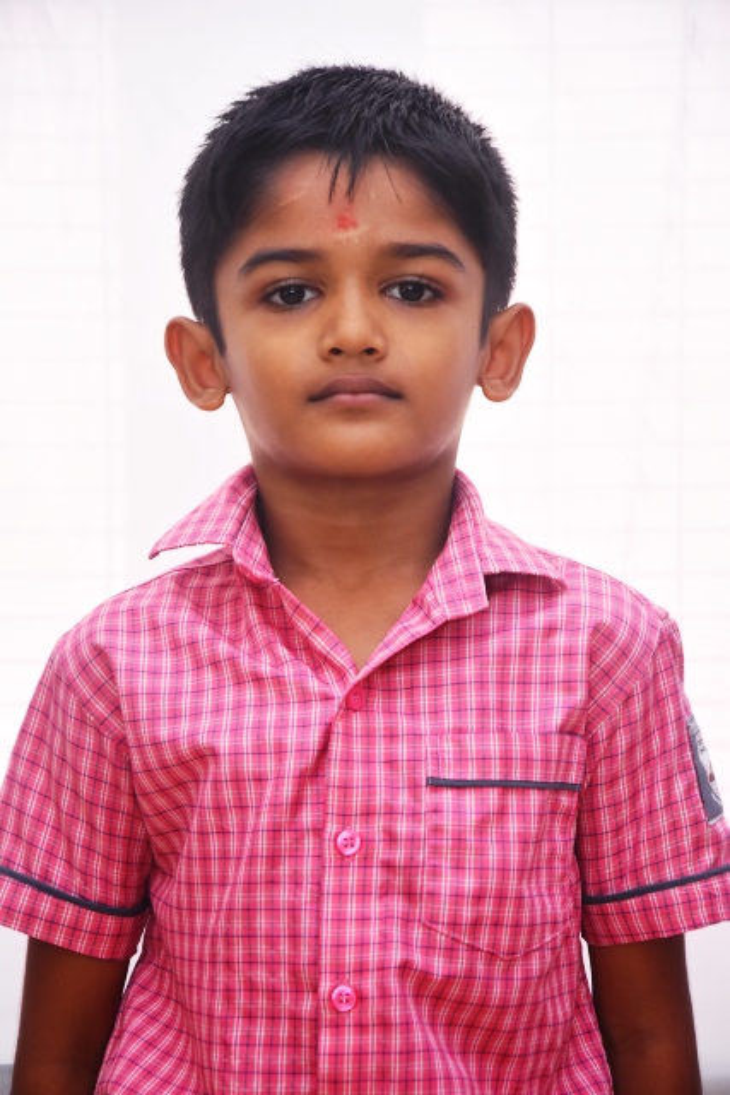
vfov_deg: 13.0
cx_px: 365
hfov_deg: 8.7
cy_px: 548
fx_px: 4788
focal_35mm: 158
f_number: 6.3
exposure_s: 1/125
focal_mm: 105
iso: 1000
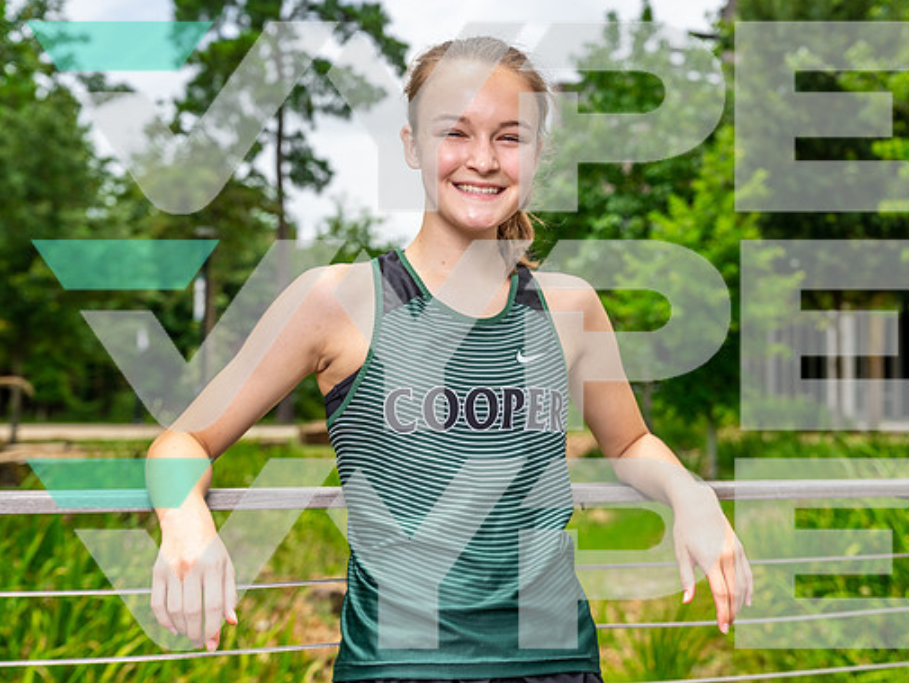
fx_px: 1340
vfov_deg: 28.6
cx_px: 490
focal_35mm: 51
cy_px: 336
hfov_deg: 37.5
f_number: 4
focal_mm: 45
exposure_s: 1/800
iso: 100
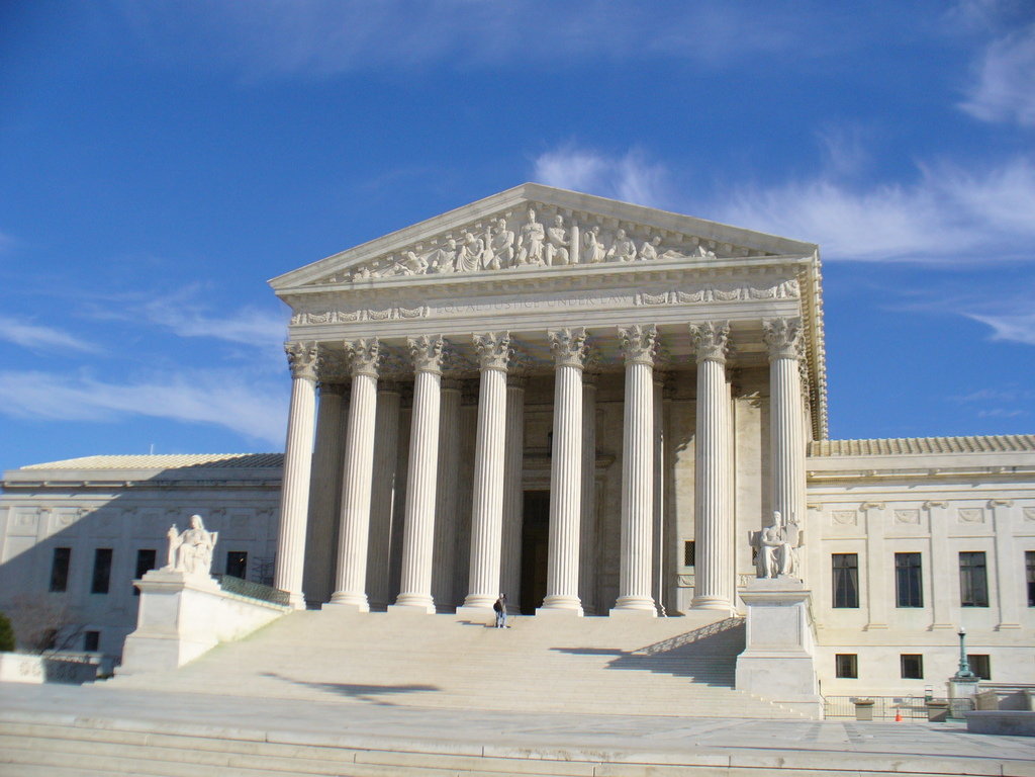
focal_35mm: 37
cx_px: 518
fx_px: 1106
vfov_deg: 38.7
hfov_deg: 50.1
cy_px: 388
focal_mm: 6.1
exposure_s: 1/500
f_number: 5.6
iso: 80
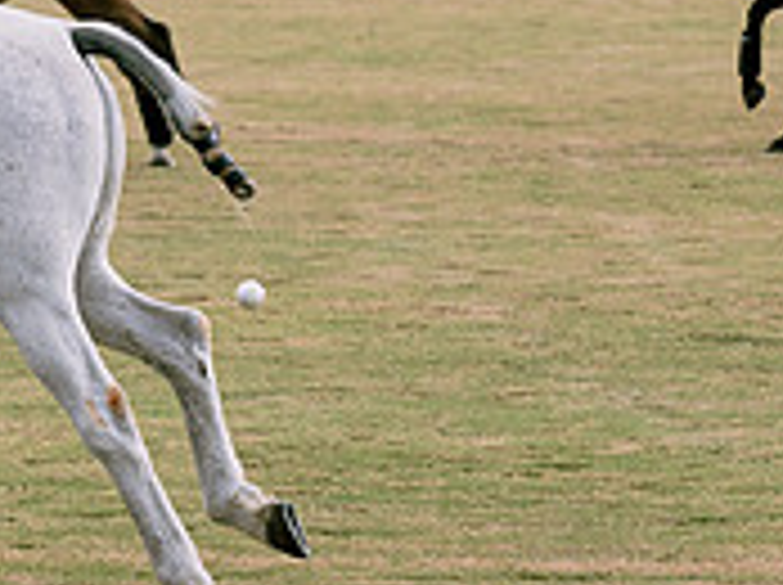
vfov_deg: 5.6
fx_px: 5941
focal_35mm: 263
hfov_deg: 7.5
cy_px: 47
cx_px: -9
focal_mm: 82
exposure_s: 1/3200
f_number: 4
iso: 200
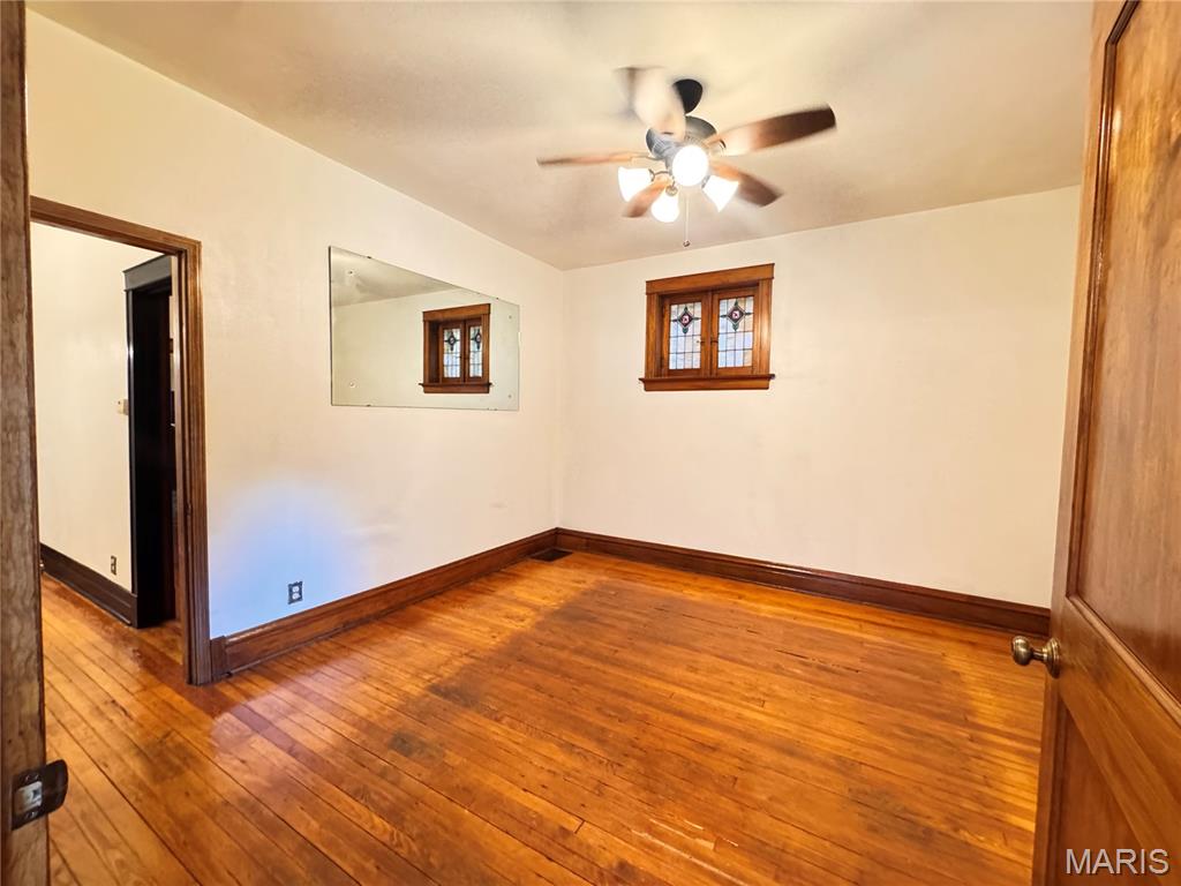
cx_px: 590
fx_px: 478
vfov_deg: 85.7
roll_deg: -0.8
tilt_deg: -2.8
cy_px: 443
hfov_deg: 102.1
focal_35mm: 14
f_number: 2.2
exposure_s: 1/60
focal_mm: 2.22
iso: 1250
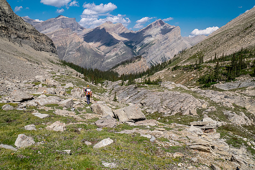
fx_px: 184
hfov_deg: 69.4
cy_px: 79
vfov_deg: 49.5
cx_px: 126
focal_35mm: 26
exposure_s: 1/400
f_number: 8
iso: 200
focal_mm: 12
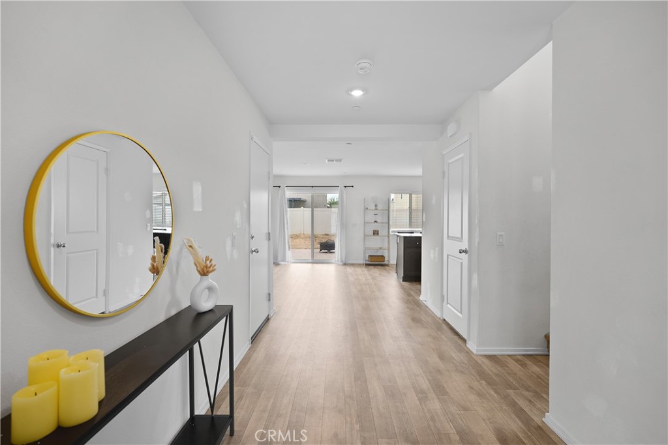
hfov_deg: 96.7
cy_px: 222
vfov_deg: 73.8
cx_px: 334
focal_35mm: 16
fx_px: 297
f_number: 4
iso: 250
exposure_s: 1/15
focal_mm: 16
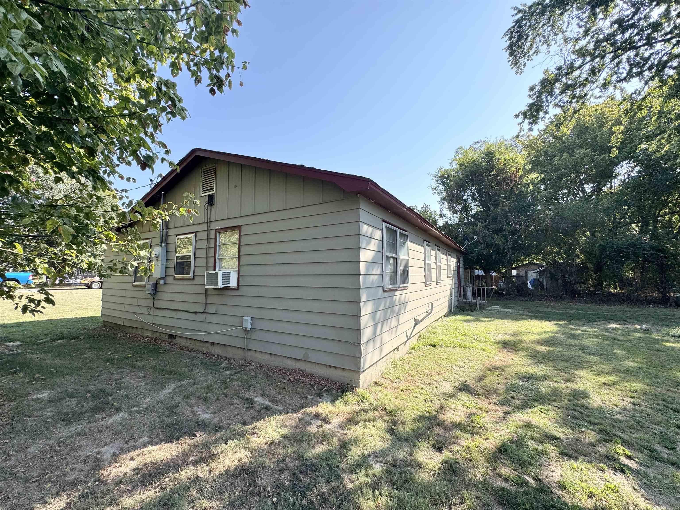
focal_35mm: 14
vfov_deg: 85.7
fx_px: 275
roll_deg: +0.2
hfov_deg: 102.1
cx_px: 340
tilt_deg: +4.9
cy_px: 255
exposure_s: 1/675
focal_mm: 2.22
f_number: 2.2
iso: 50
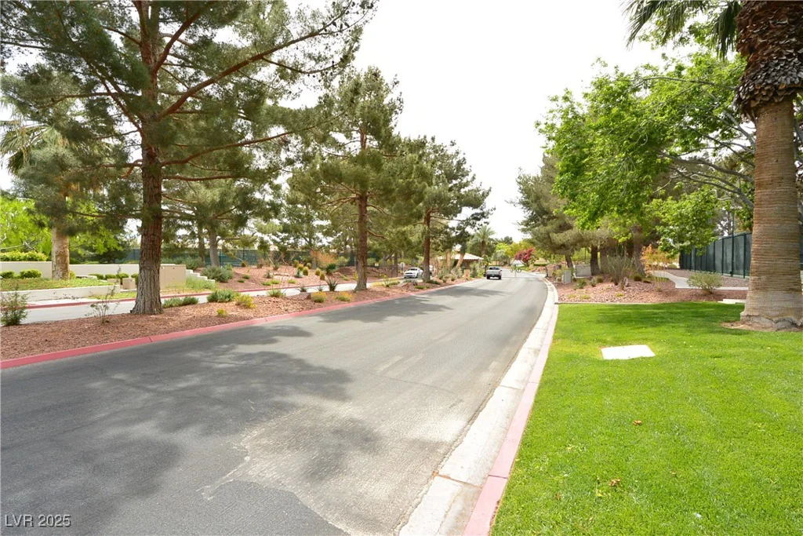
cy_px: 268
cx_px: 402
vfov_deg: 67.4
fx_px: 402
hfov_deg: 90.0
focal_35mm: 18
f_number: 6.3
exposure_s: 1/250
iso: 160
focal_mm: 6.7
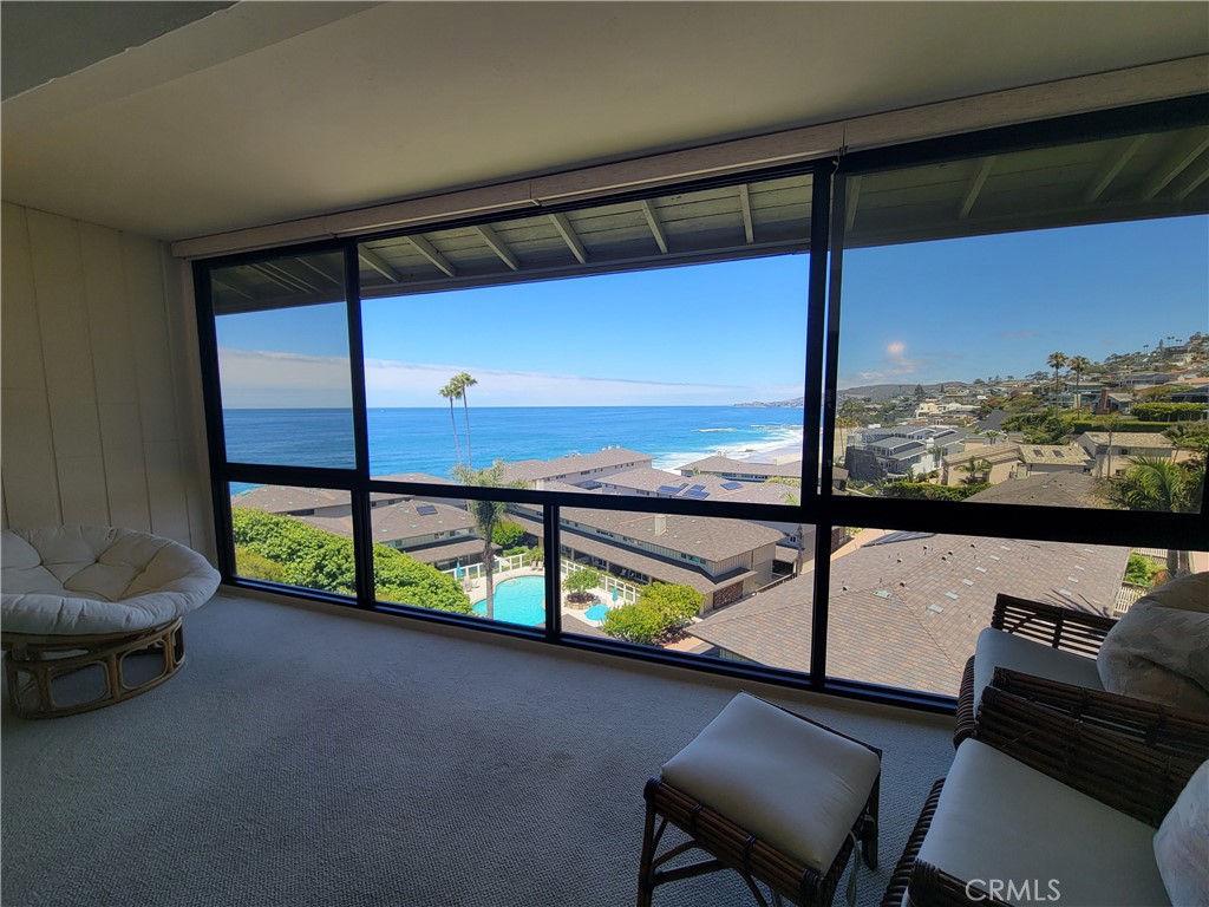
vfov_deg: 89.9
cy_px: 454
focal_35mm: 13
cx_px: 604
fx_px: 454
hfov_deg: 106.2
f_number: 2.2
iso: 50
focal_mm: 2.2
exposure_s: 1/574
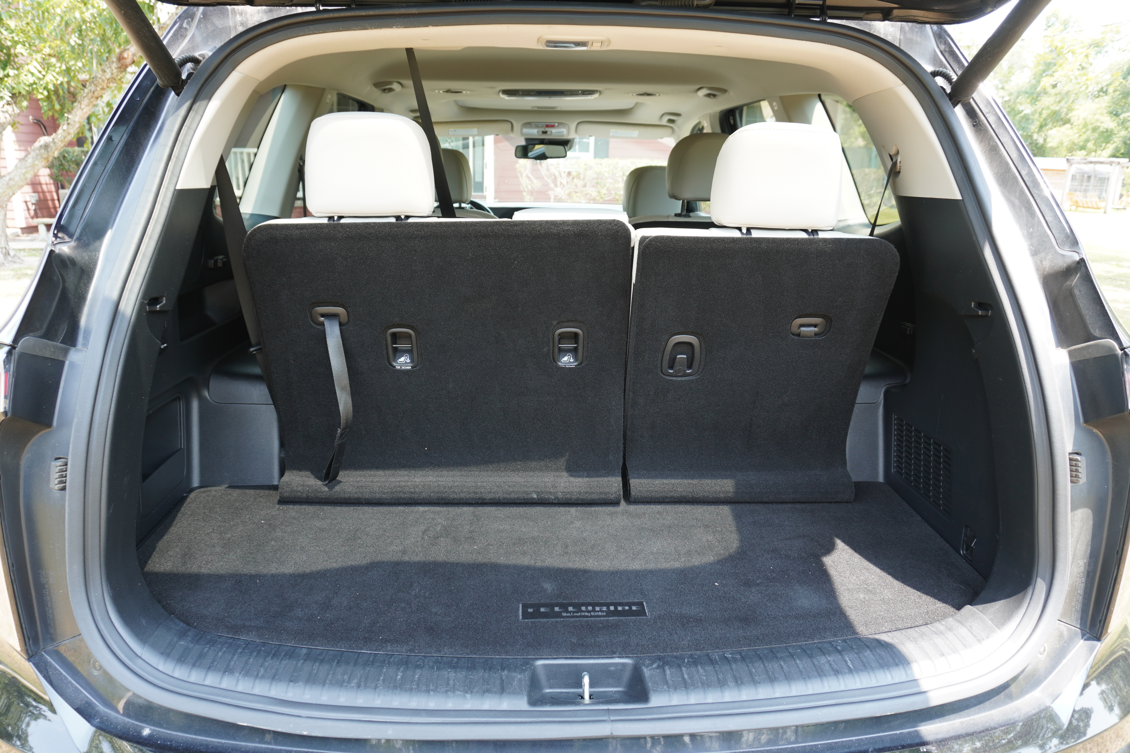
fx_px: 753
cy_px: 376
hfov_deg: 73.7
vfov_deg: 53.1
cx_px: 565
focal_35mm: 24
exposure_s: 1/40
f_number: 4
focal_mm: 16
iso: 100
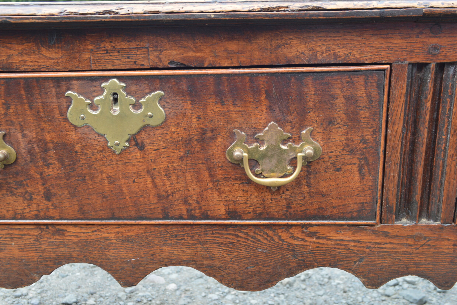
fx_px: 470
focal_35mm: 37
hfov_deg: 51.9
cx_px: 224
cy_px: 151
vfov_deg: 35.9
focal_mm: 24
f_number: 8
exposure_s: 1/125
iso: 400
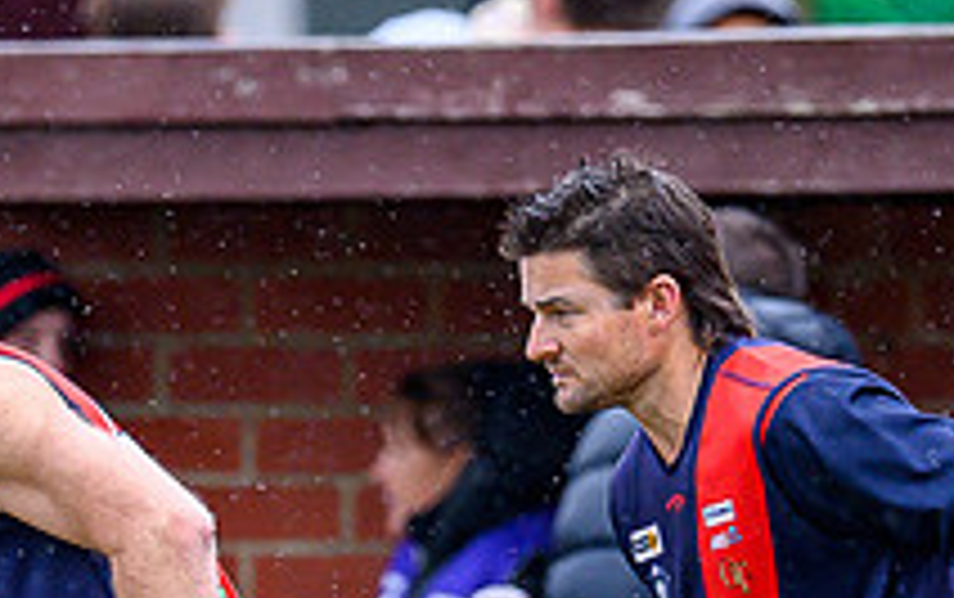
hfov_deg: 1.0
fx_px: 56583
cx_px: 256
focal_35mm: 2174
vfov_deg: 0.6
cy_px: 807
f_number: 4
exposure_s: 1/1250
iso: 1400
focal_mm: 500
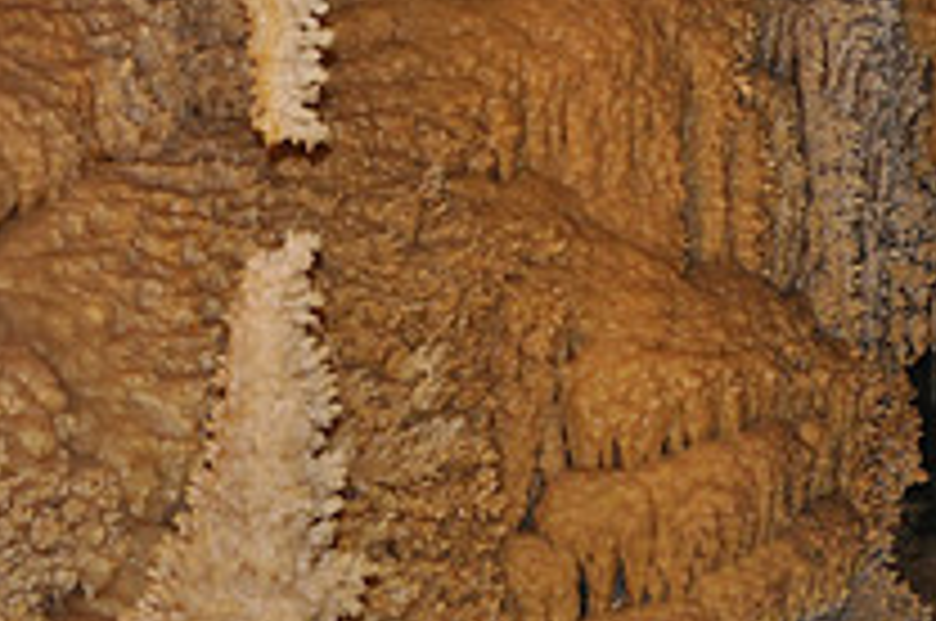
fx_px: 3037
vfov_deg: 11.6
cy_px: 164
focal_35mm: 117
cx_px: 927
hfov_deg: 17.1
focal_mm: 28
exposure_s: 1/60
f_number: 4
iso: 800
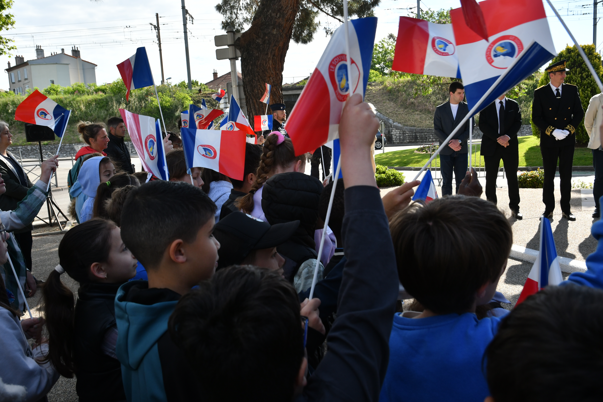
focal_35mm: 33
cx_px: 302
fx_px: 553
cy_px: 201
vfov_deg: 40.0
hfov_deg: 57.2
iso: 200
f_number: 5.6
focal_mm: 22
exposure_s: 1/500
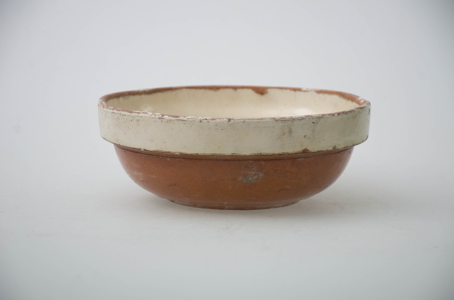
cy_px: 150
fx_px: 1982
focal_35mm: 158
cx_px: 227
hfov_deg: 13.1
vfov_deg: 8.7
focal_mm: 105
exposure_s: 1/160
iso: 160
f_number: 6.3
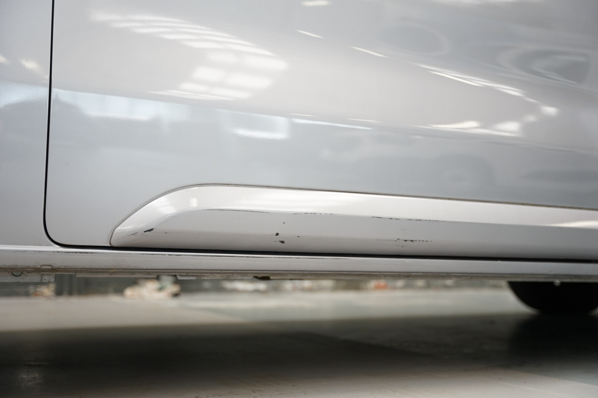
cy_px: 199
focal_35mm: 44
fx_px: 736
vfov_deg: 30.3
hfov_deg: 44.2
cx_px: 299
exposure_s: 1/60
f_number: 2.8
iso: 250
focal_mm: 44.3
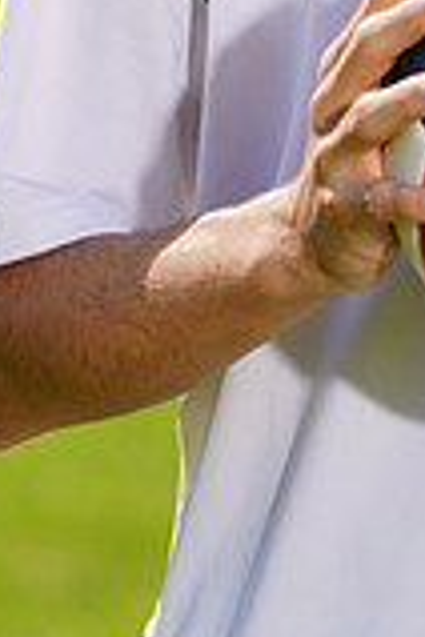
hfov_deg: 1.1
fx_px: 22134
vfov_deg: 1.6
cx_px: 559
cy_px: -337
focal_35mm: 1250
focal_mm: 342
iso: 64
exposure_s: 1/200
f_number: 7.1
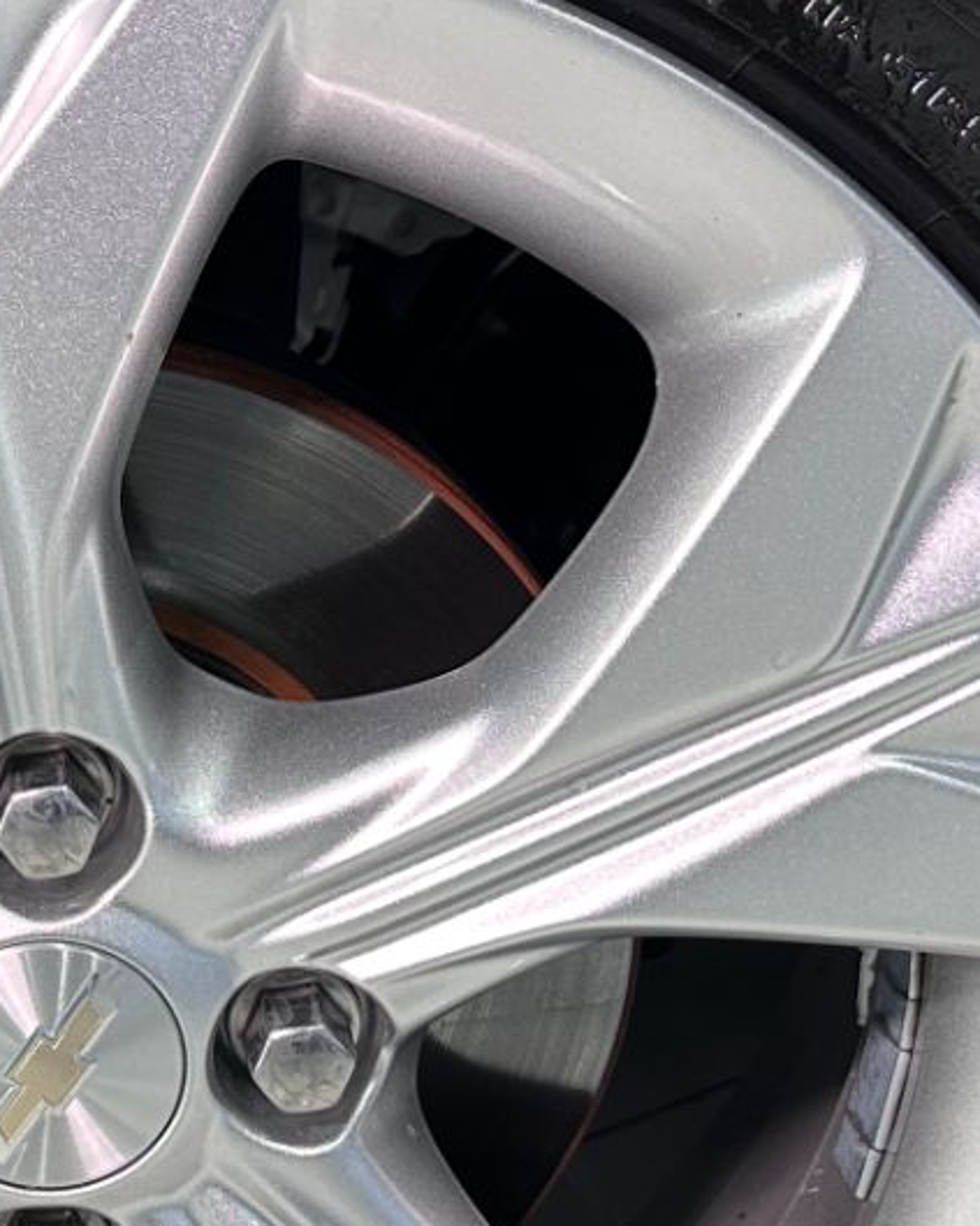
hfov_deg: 17.5
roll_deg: +0.2
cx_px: -67
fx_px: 3083
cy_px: 813
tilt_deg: -20.7
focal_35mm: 85
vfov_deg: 22.4
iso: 125
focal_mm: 6.86
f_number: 1.78
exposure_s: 1/120
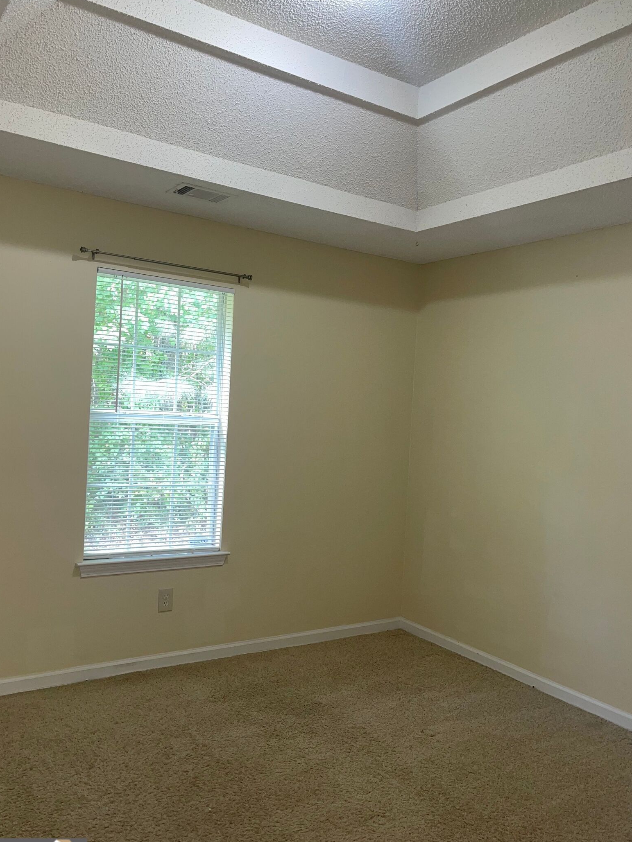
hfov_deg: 49.7
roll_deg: -3.1
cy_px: 414
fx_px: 682
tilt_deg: -0.5
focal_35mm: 28
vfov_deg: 63.4
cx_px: 300
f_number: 1.6
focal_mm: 5.1
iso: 64
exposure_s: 1/23
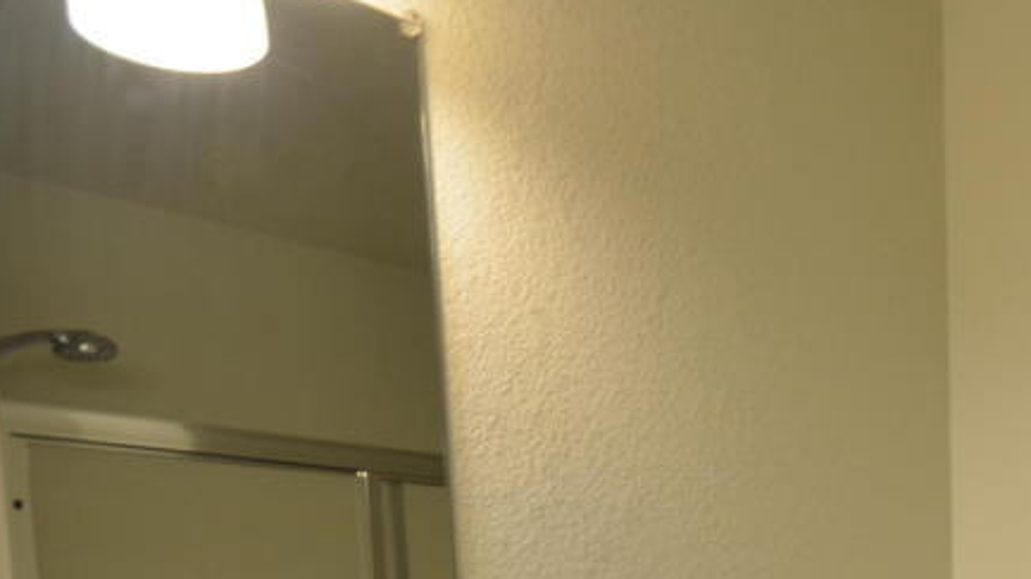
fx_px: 1148
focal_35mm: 42
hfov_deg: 40.7
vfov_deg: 25.4
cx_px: 1087
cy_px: 696
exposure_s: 1/60
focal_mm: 10
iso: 400
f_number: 4
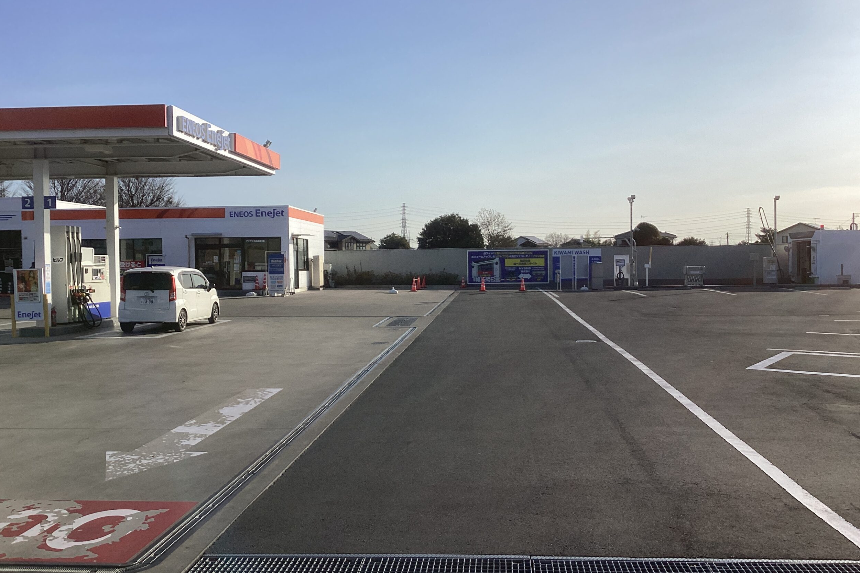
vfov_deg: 40.0
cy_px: 278
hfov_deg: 57.2
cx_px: 432
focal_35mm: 33
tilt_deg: -2.5
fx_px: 788
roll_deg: -0.3
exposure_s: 1/2398
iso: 25
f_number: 2.4
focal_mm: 3.3
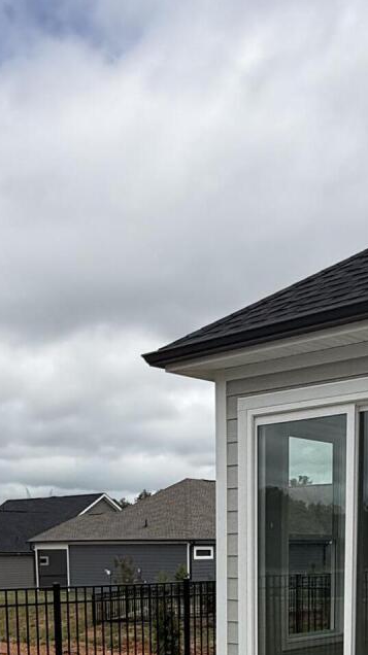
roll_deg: -0.5
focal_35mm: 48
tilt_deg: -6.9
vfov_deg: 38.0
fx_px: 834
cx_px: 239
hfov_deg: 24.8
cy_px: 661
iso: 50
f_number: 2.2
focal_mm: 2.22
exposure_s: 1/2841
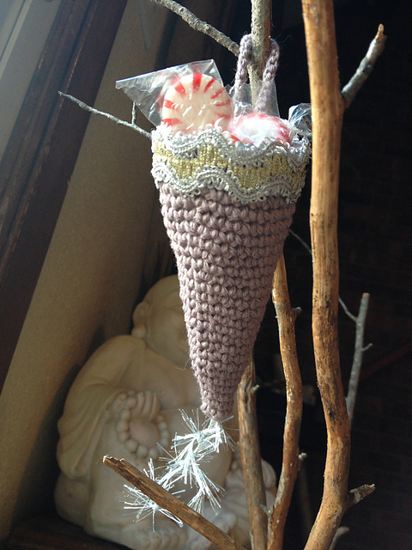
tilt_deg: +16.7
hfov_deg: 40.7
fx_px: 555
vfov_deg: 52.6
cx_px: 206
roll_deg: -11.9
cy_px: 275
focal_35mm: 35
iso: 80
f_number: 2.4
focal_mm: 4.28
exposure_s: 1/20
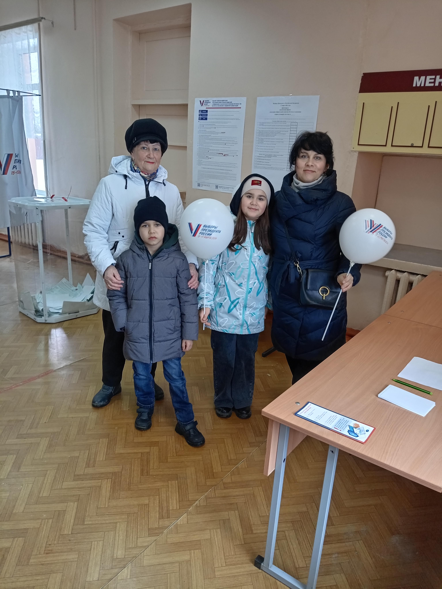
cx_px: 221
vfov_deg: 67.3
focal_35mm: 26
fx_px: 443
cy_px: 294
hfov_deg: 53.1
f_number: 1.8
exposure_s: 1/33.3
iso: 191
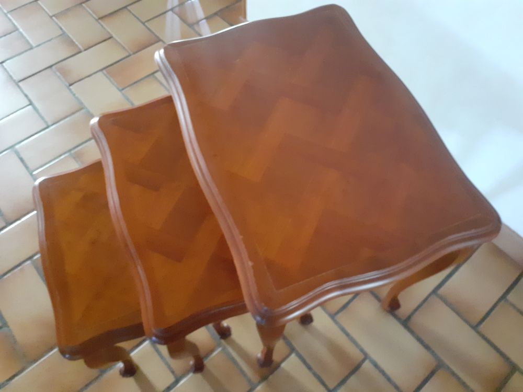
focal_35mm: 27
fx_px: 408
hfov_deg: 65.3
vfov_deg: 51.4
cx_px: 262
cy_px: 196
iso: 640
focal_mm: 3.6
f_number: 1.9
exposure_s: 1/20
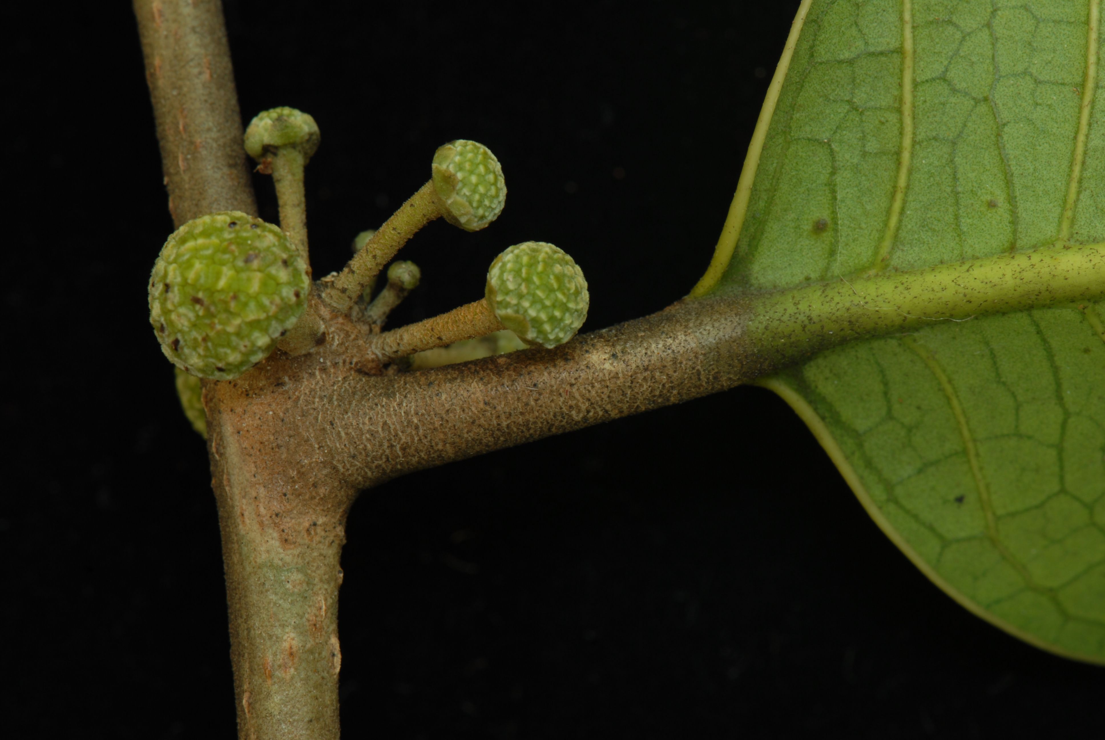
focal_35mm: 158
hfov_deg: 13.0
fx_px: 4840
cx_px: 552
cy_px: 370
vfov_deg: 8.7
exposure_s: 4
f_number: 18
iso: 100
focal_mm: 105
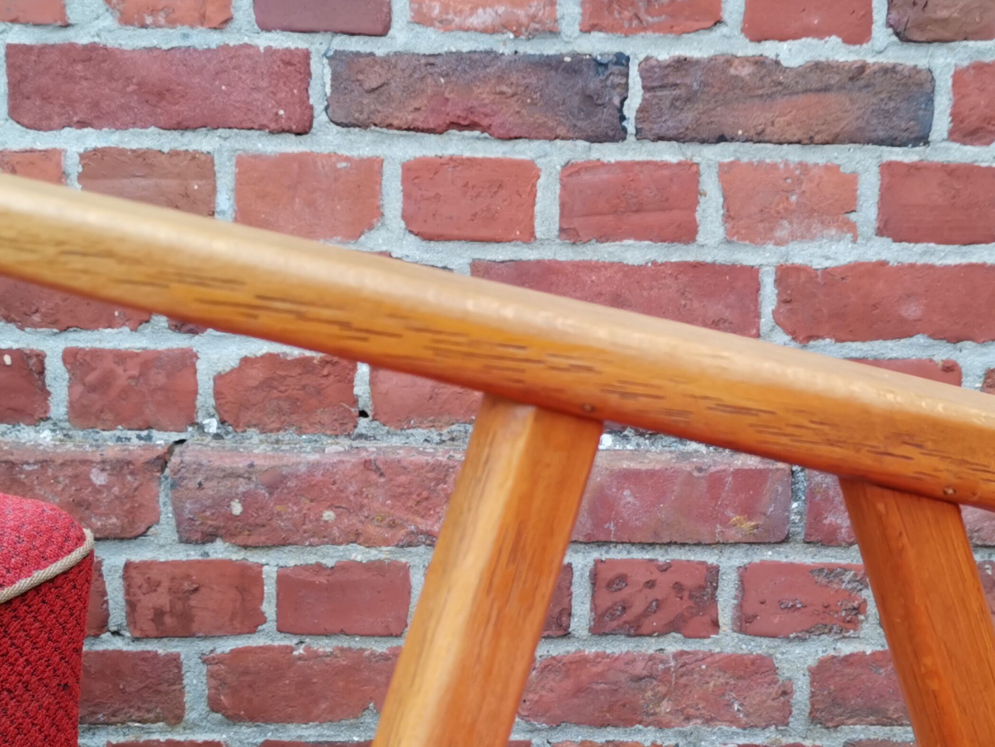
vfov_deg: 23.9
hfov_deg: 31.5
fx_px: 1753
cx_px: 646
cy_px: 496
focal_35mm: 61
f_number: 1.8
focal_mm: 5.58
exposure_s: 1/298
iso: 50
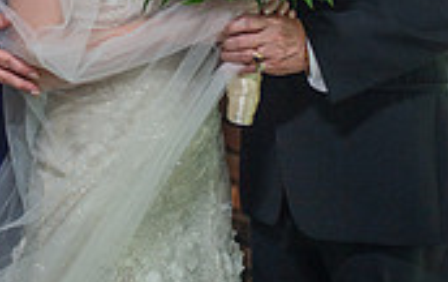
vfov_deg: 9.8
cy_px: -3
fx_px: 1626
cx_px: 121
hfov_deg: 15.6
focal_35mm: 133
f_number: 2.5
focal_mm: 50
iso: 1000
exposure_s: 1/400
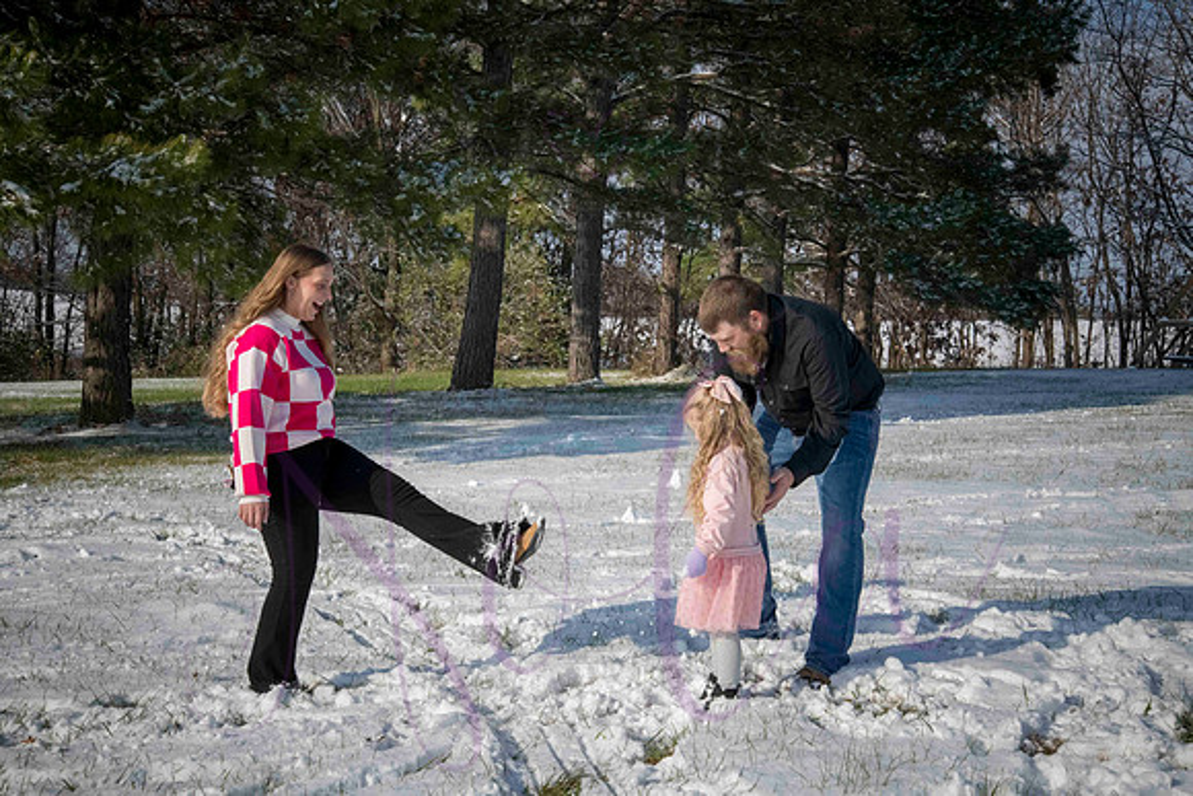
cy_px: 398
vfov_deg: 23.4
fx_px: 1922
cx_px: 596
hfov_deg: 34.5
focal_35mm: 58
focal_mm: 58
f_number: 18
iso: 800
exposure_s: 1/800
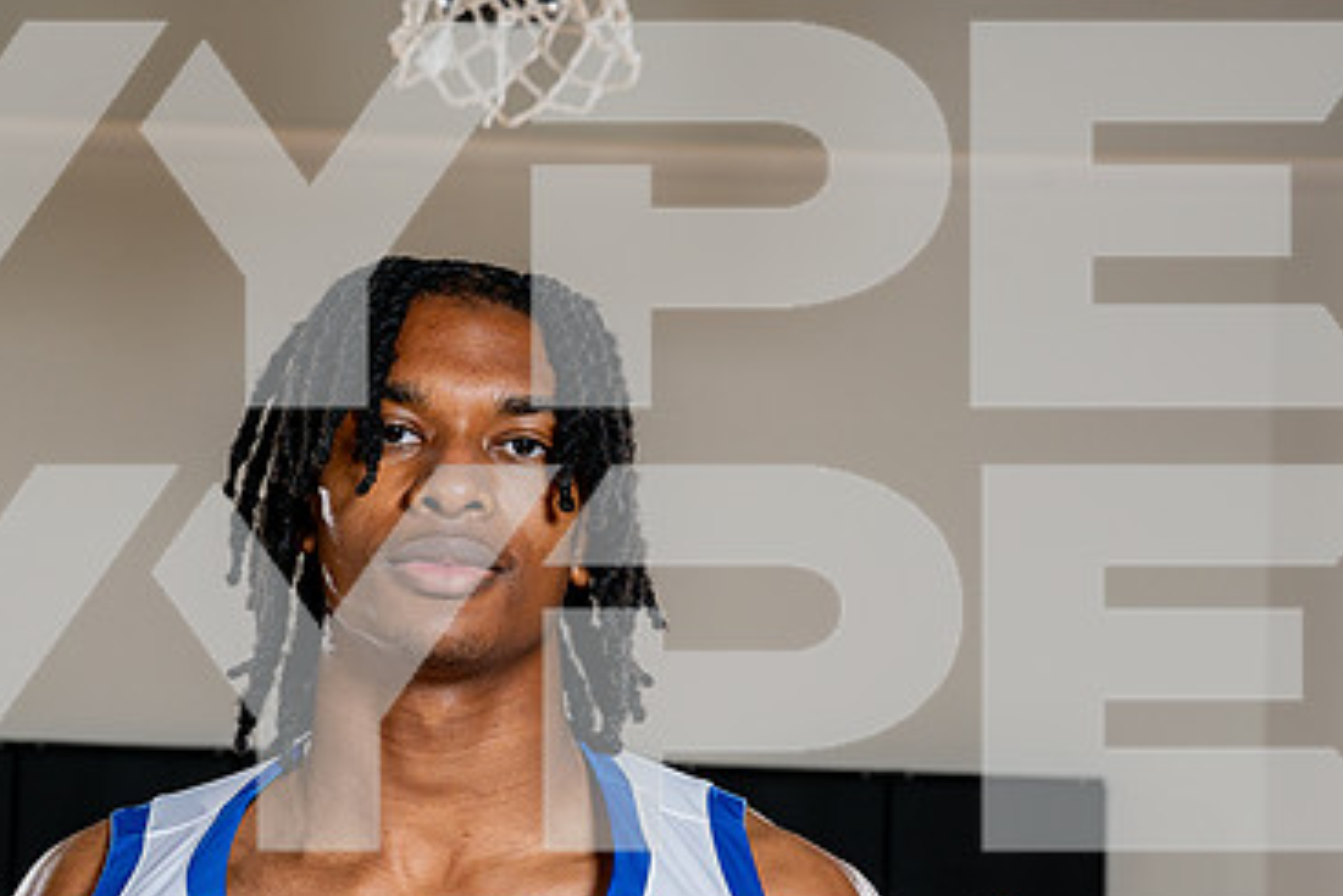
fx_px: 3359
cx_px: 472
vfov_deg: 15.1
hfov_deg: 22.5
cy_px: 660
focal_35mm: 90
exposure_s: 1/250
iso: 250
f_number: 8
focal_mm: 57
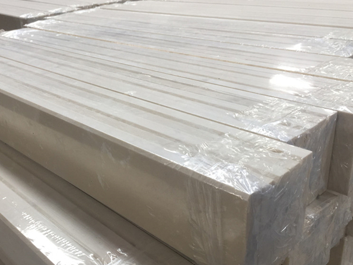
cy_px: 149
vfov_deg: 36.8
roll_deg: +3.3
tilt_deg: -24.2
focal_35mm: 39
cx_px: 142
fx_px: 398
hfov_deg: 47.6
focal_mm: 4.15
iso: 40
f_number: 2.2
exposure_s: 1/50
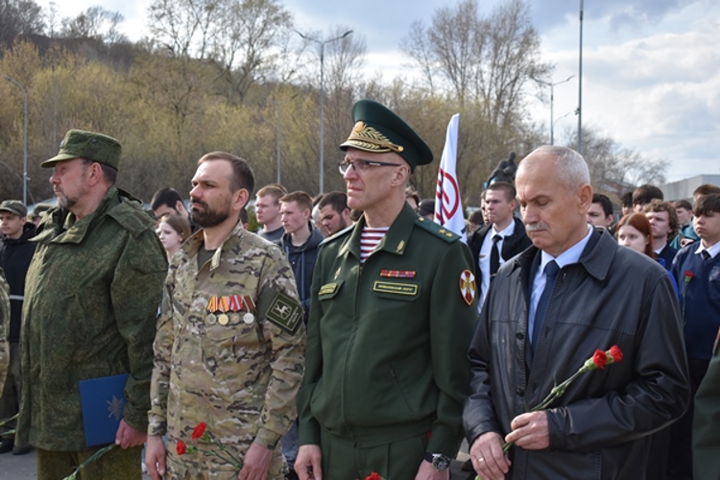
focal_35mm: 52
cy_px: 240
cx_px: 360
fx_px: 1050
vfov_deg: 25.8
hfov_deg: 37.9
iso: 400
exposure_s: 1/1600
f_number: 5.6
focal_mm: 35
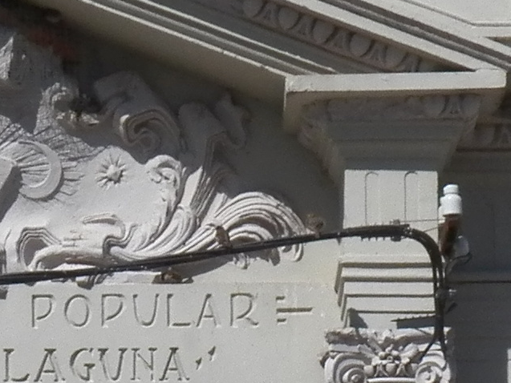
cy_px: 587
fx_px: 4636
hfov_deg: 6.3
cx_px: 47
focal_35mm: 314
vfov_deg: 4.7
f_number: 5.6
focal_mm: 8.9
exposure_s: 1/1250
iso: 125
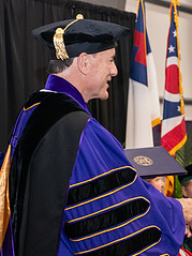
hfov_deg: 10.1
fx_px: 1073
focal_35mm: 145
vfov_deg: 13.6
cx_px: 192
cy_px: 154
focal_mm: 62
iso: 2500
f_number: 5
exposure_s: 1/125
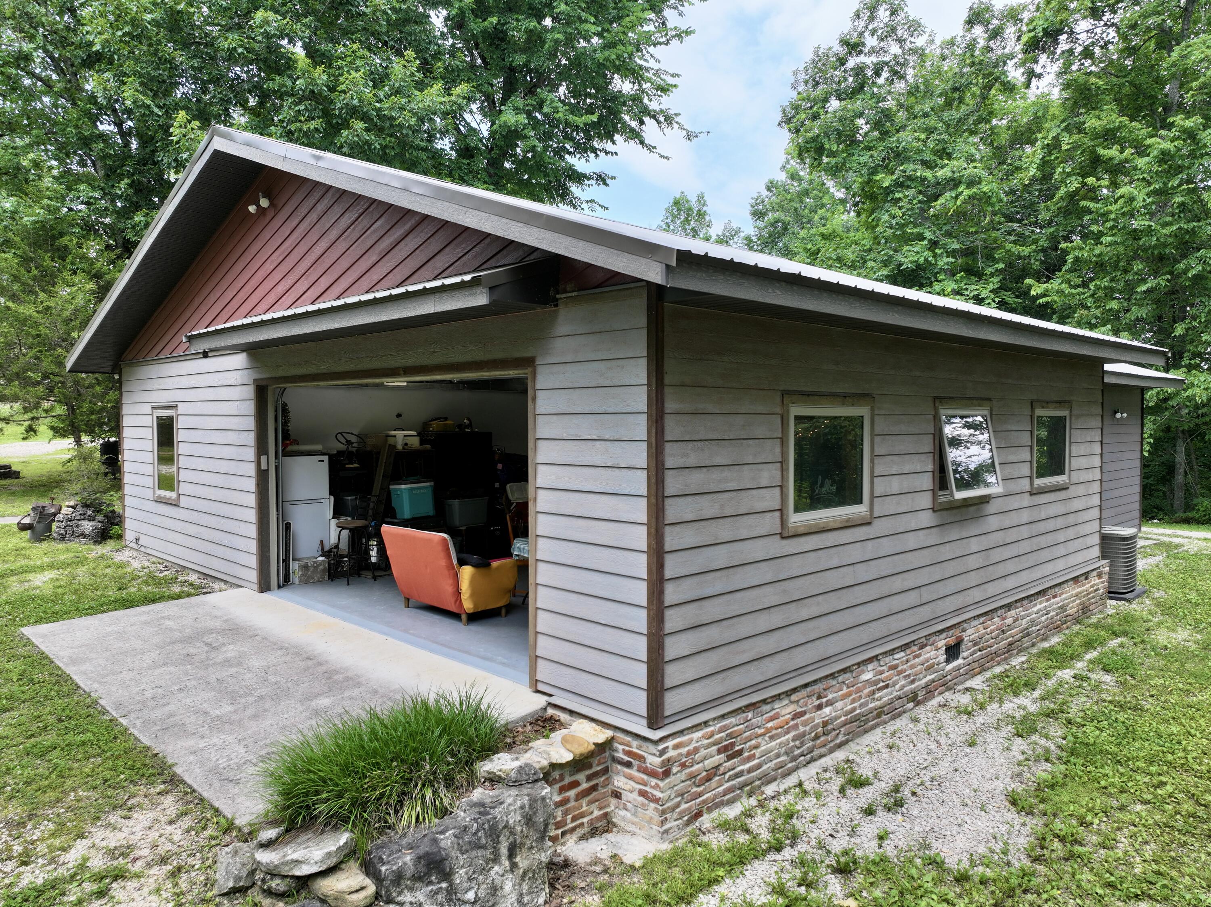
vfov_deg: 56.8
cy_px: 454
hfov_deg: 71.6
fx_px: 839
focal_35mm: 24
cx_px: 606
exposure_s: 1/1250
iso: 330
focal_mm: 12.29
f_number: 2.8
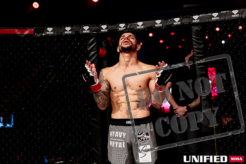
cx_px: 123
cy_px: 82
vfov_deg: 27.0
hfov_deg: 39.6
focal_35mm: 50
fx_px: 342
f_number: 2.8
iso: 2500
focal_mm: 50
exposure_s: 1/640
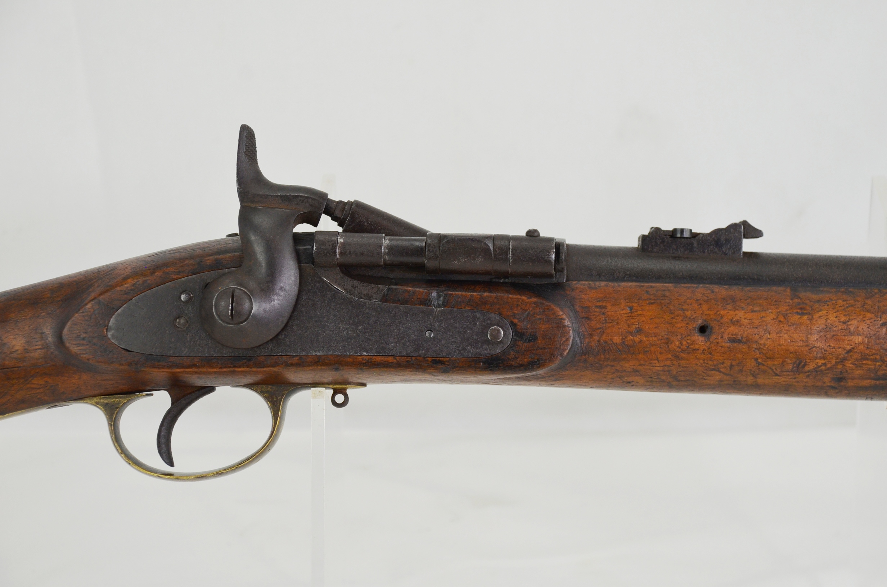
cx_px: 444
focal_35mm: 93
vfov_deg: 14.6
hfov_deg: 22.0
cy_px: 294
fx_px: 2287
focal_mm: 62
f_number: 5
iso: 720
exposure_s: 1/250
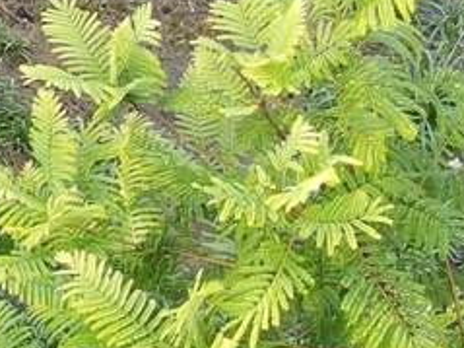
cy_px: -410
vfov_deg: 8.6
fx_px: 2157
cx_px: -678
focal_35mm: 161
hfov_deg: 10.5
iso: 100
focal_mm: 4.5
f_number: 2.8
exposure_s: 1/50
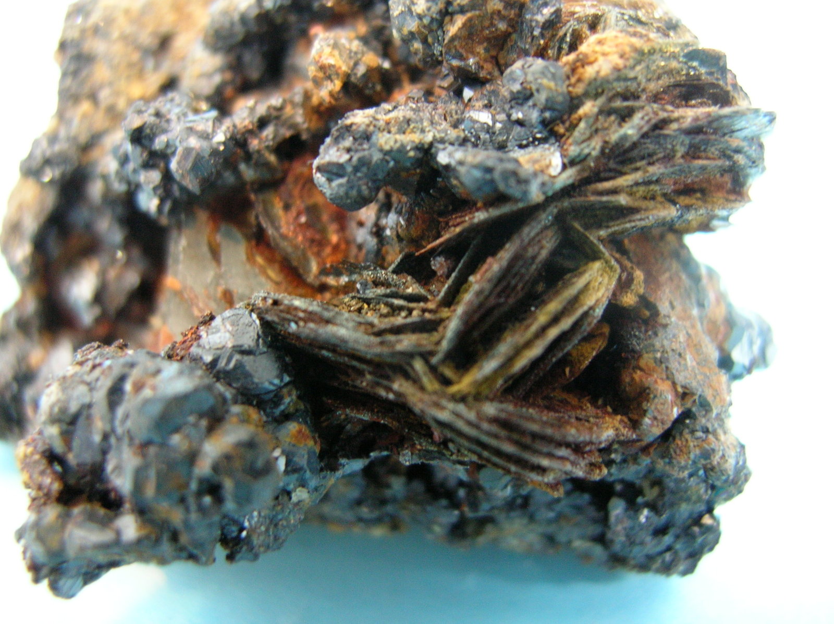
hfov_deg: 51.4
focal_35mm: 36
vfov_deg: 39.6
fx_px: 867
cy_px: 312
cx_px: 417
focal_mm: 6
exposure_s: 1/2.7
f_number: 2.7
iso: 137
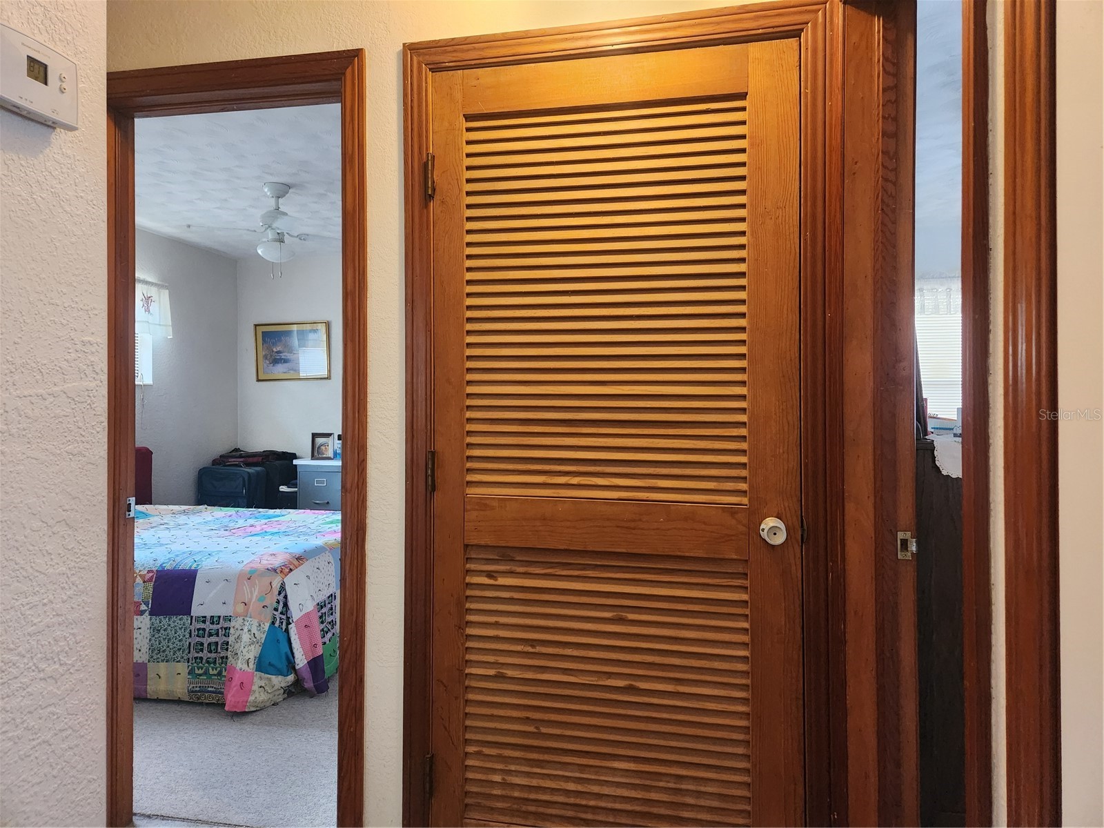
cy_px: 414
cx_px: 552
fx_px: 734
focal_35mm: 23
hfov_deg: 73.9
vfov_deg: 58.9
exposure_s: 1/120
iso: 1000
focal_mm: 5.4
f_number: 1.8
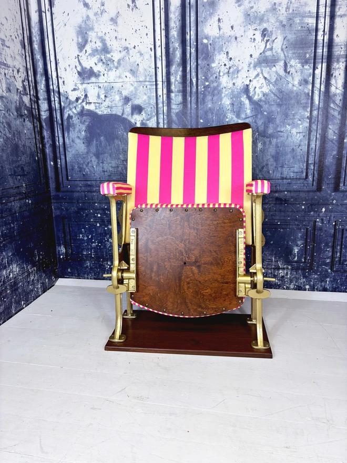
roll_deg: +1.0
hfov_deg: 53.1
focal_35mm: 26
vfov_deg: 67.3
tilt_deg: -14.5
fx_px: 348
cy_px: 232
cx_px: 174
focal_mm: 5.96
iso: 64
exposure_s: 1/100
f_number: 1.6
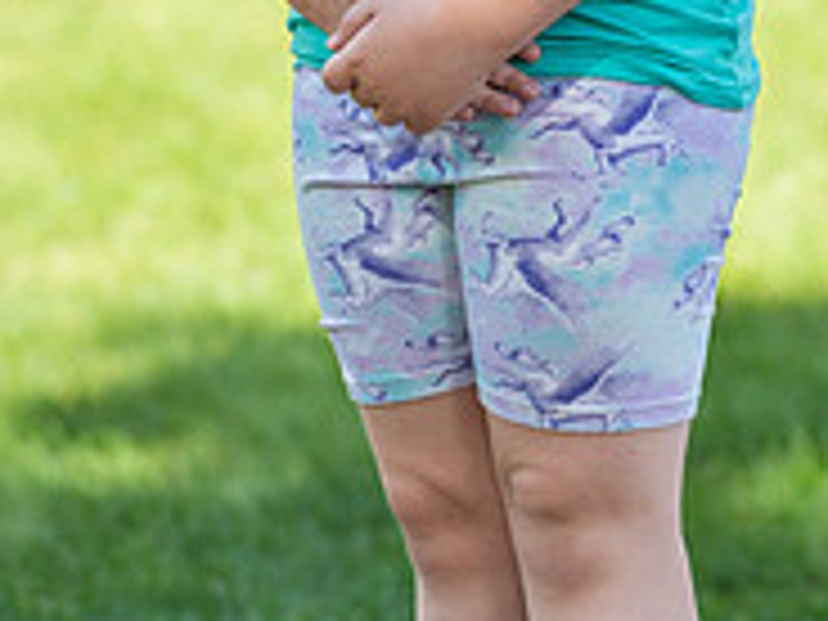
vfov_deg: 3.2
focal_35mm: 469
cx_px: 520
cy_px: -360
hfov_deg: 4.2
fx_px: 11218
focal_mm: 200
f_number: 6.3
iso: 100
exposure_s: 1/200
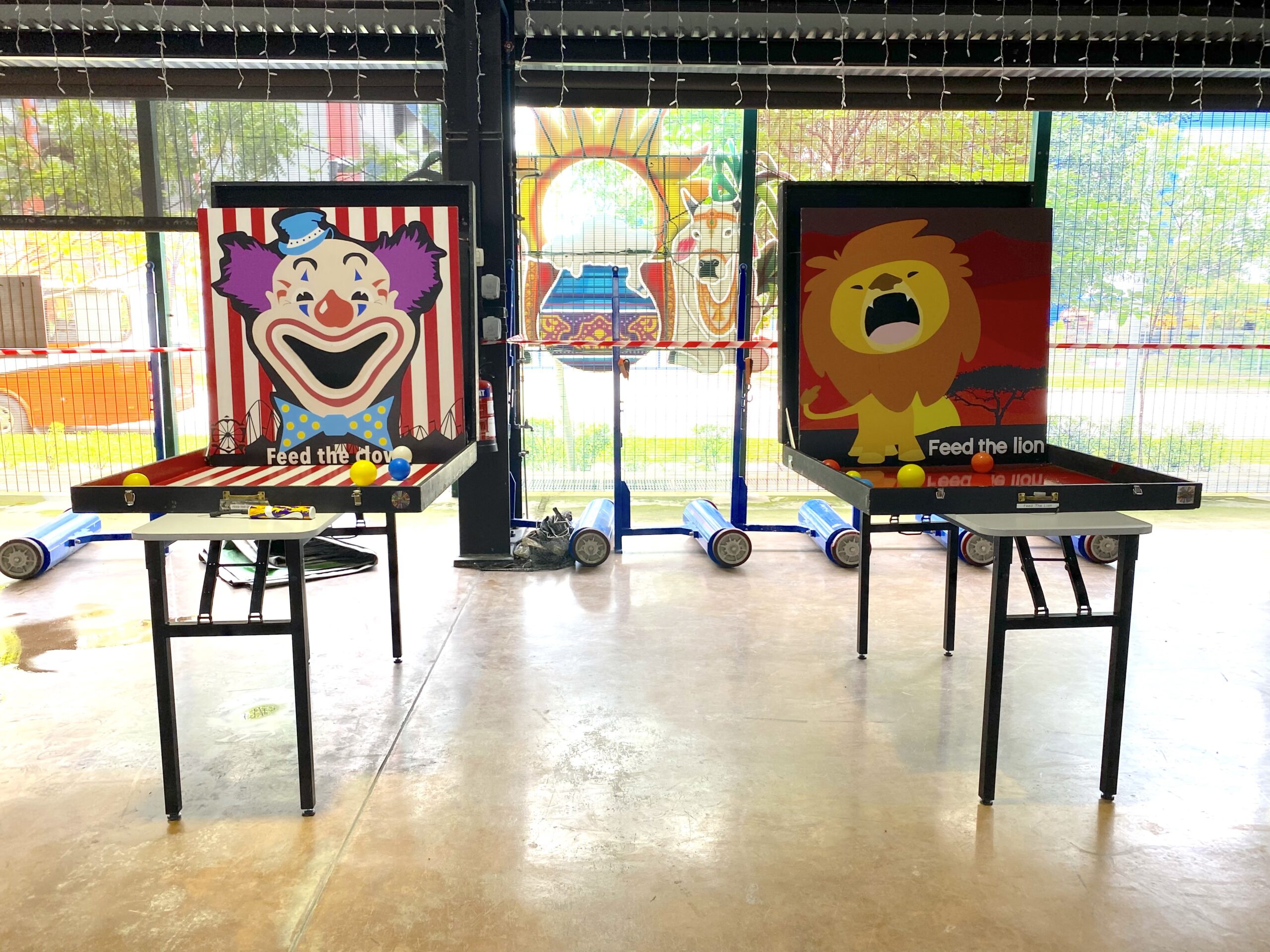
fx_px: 954
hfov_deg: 67.3
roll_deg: -0.3
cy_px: 476
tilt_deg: -9.4
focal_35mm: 26
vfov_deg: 53.1
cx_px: 635
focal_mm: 4.25
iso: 50
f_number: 1.8
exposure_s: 1/122
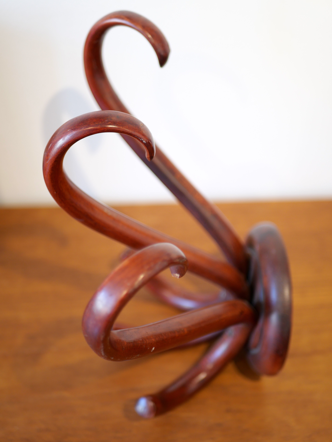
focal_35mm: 50
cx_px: 166
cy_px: 221
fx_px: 639
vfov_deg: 38.2
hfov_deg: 29.1
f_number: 1.7
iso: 200
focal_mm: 25
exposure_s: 1/60
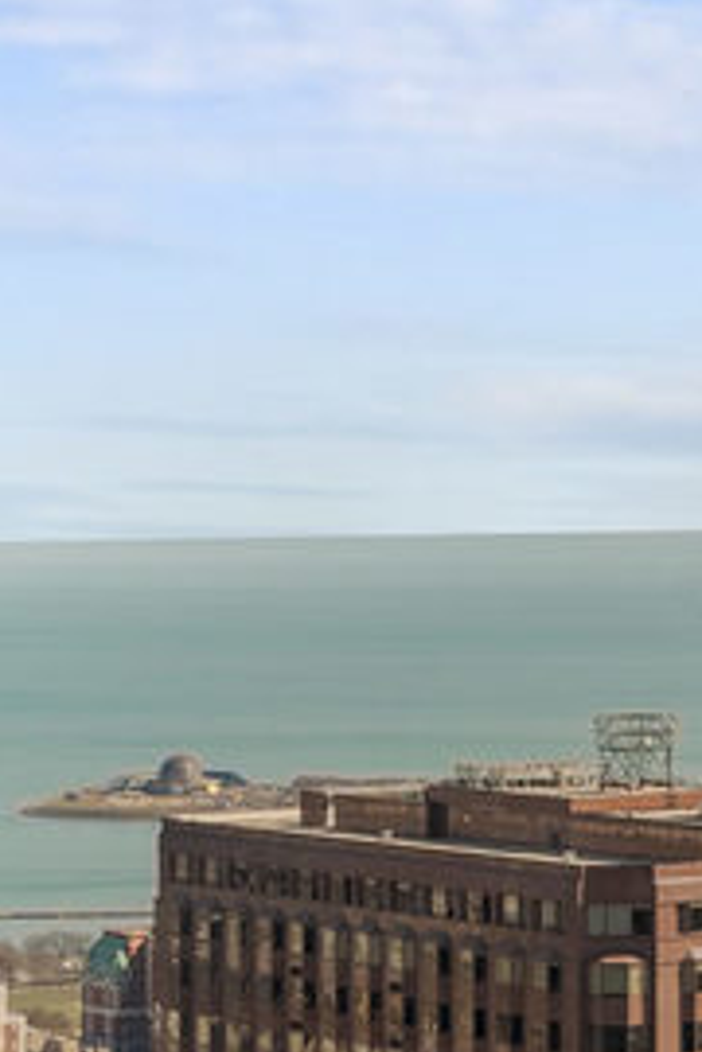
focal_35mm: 140
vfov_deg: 14.7
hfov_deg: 9.4
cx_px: 1184
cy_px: 542
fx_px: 4095
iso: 200
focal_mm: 35
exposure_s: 1/500
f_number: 9
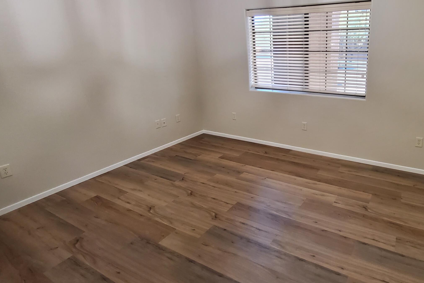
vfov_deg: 61.1
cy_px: 107
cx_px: 297
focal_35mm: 20
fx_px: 236
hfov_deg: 79.9
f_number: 2.2
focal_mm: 1.8
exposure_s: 1/59
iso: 250
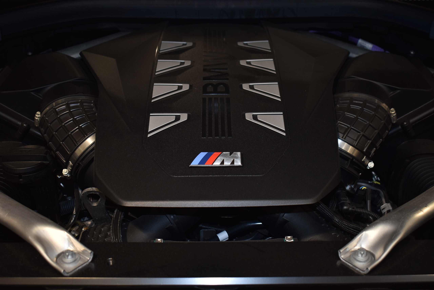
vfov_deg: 29.9
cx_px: 217
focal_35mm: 45
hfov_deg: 43.6
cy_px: 145
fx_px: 543
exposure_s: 1/60
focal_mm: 30
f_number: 4.2
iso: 200
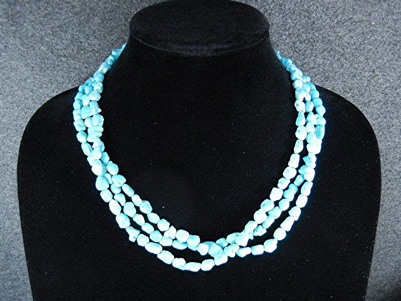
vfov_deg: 32.2
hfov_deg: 42.1
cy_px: 150
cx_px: 200
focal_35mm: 45
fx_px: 521
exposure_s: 1/30
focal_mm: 8.1
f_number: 3.8
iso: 800
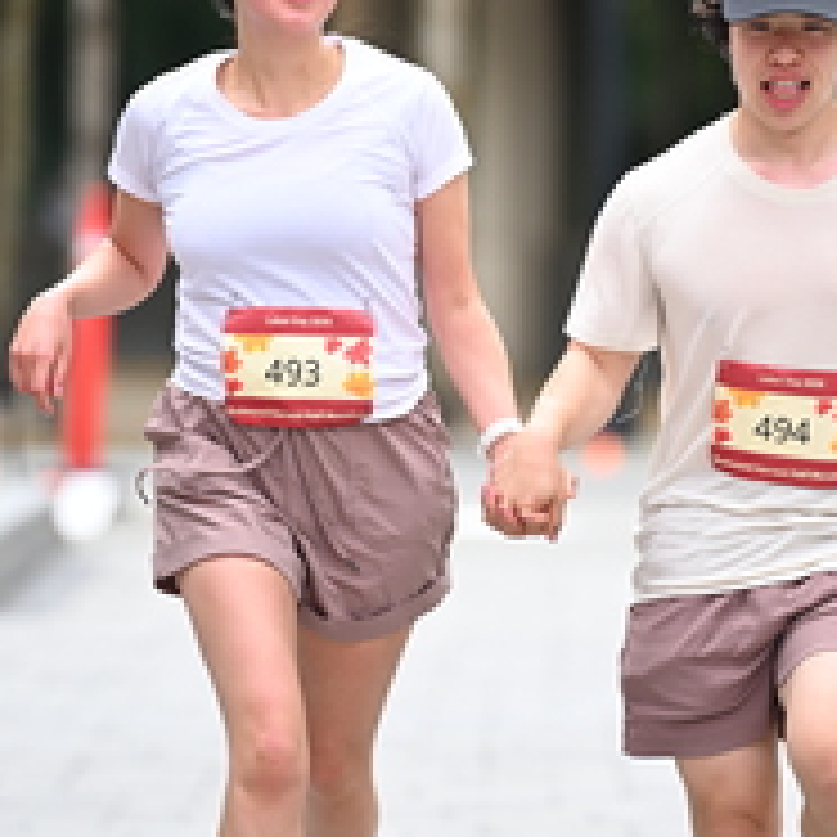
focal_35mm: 502
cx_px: 610
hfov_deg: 3.5
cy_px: 207
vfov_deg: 3.5
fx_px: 13733
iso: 640
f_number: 2.8
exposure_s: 1/1600
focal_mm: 200
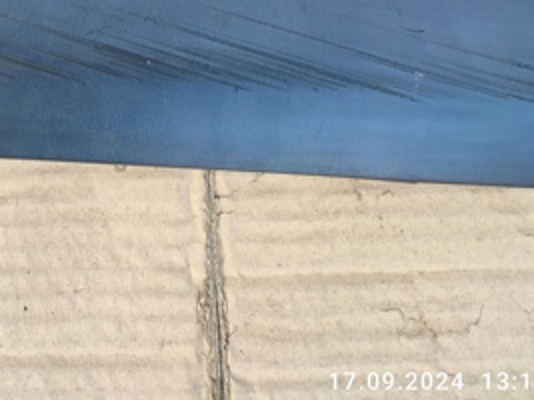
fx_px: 925
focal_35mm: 60
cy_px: -54
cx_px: -50
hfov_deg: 29.2
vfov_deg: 22.8
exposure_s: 1/50
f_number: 1.9
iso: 77
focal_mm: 6.04
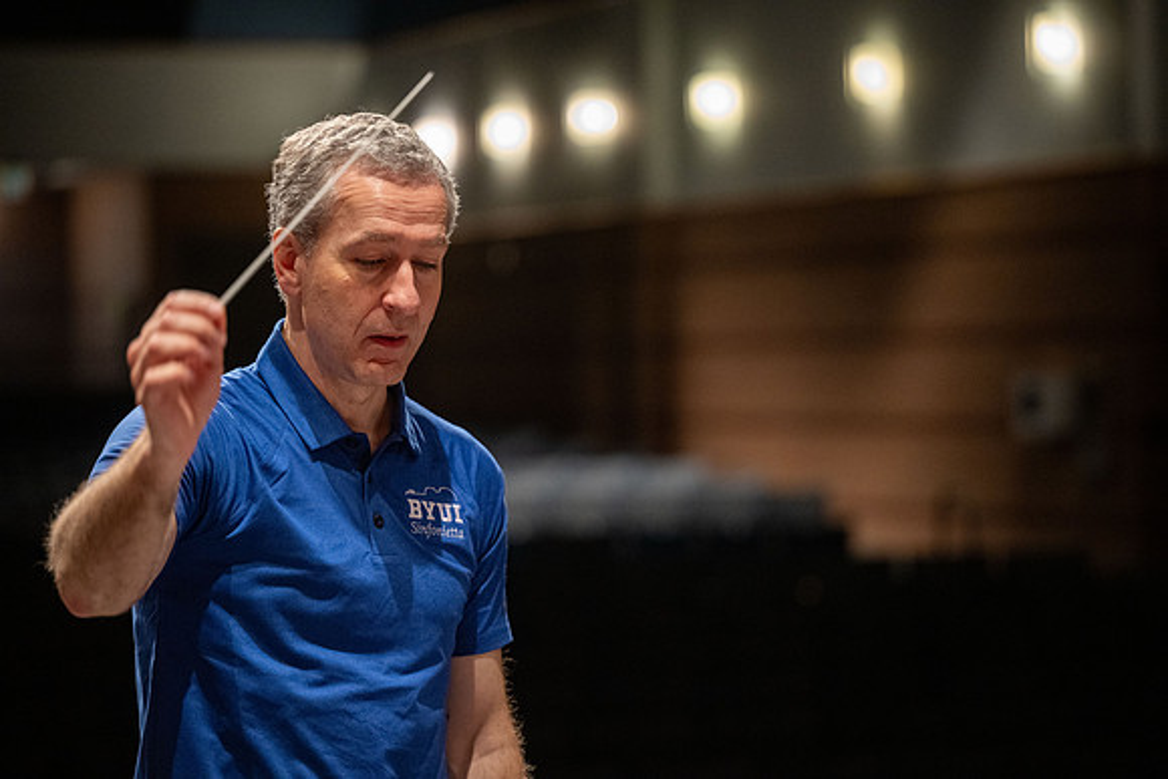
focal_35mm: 115
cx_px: 584
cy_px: 390
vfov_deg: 11.9
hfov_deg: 17.8
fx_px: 3732
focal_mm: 115
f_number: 2.8
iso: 3200
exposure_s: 1/320
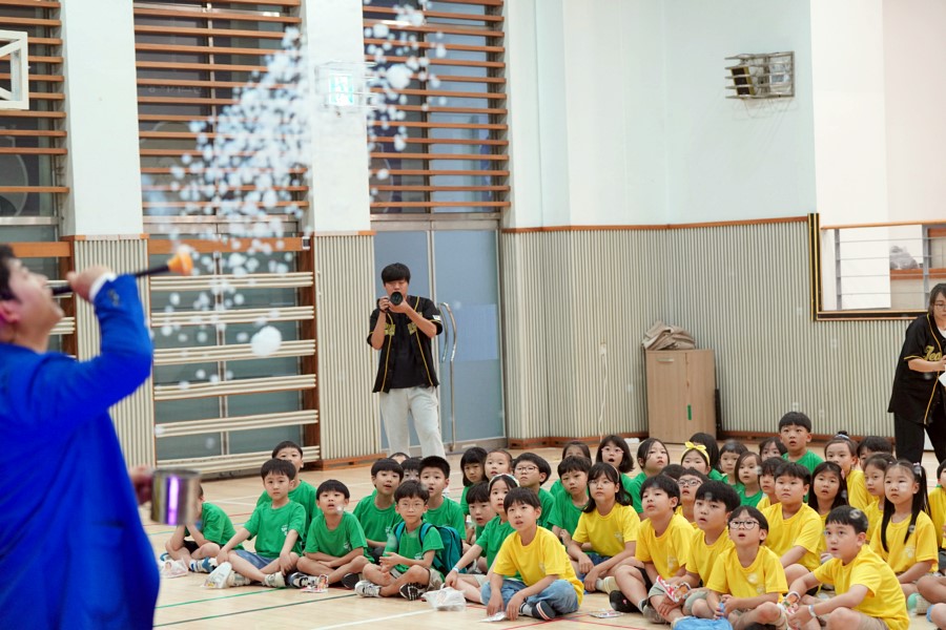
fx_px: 2102
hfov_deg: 25.4
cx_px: 473
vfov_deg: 17.1
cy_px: 315
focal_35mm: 80
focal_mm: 80
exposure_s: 1/160
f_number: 4
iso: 2000
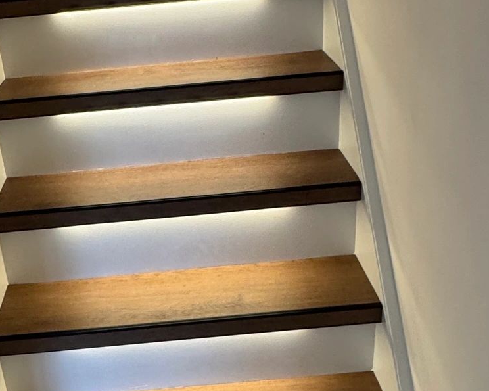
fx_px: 680
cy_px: 209
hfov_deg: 39.2
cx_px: 175
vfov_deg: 32.1
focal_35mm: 47
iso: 320
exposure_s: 1/81
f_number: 2.2
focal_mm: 2.22
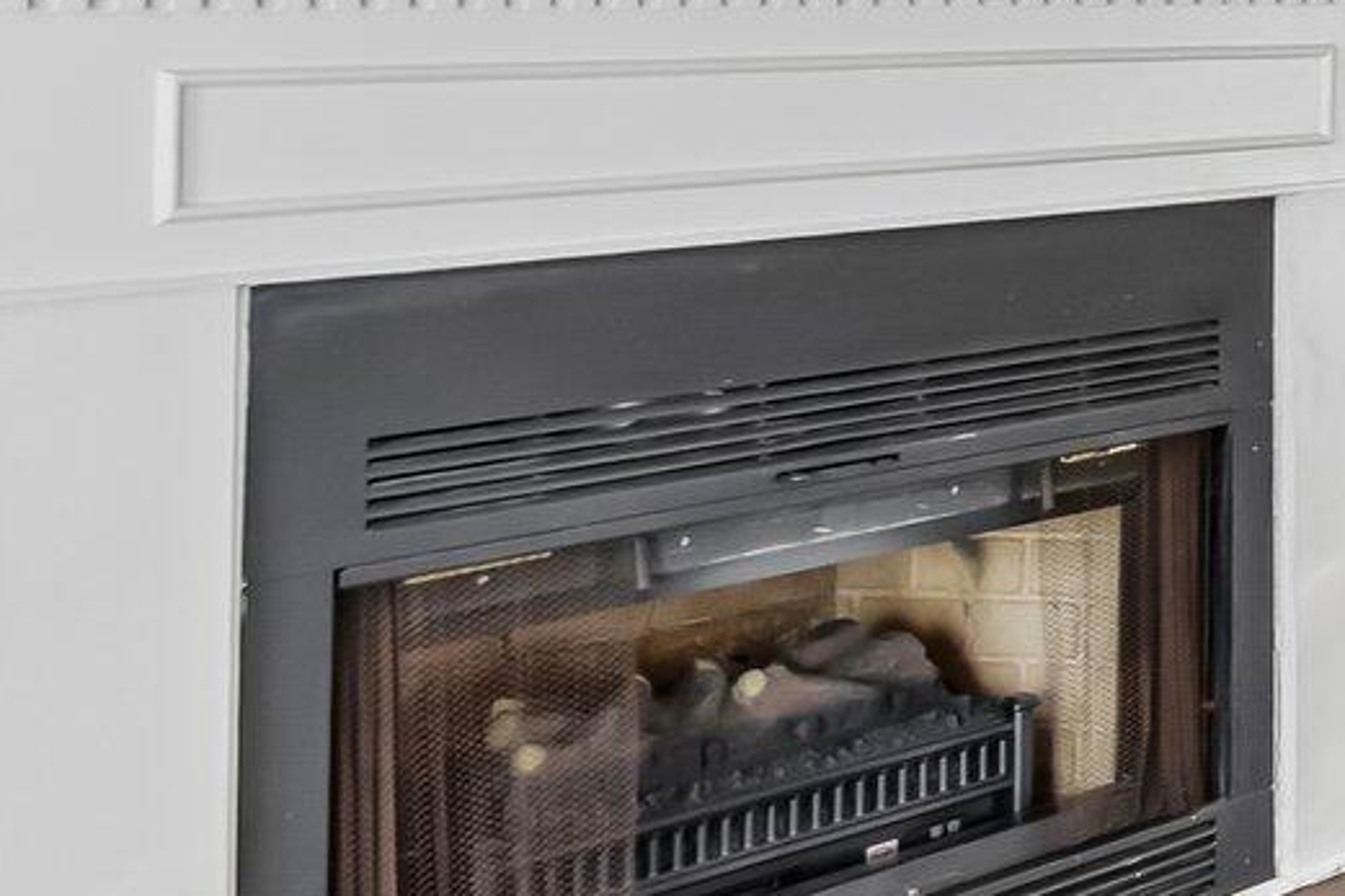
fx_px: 2203
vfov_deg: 22.2
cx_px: 2636
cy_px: 30
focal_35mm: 59
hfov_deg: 19.7
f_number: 8
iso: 400
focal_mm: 15
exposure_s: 1/80
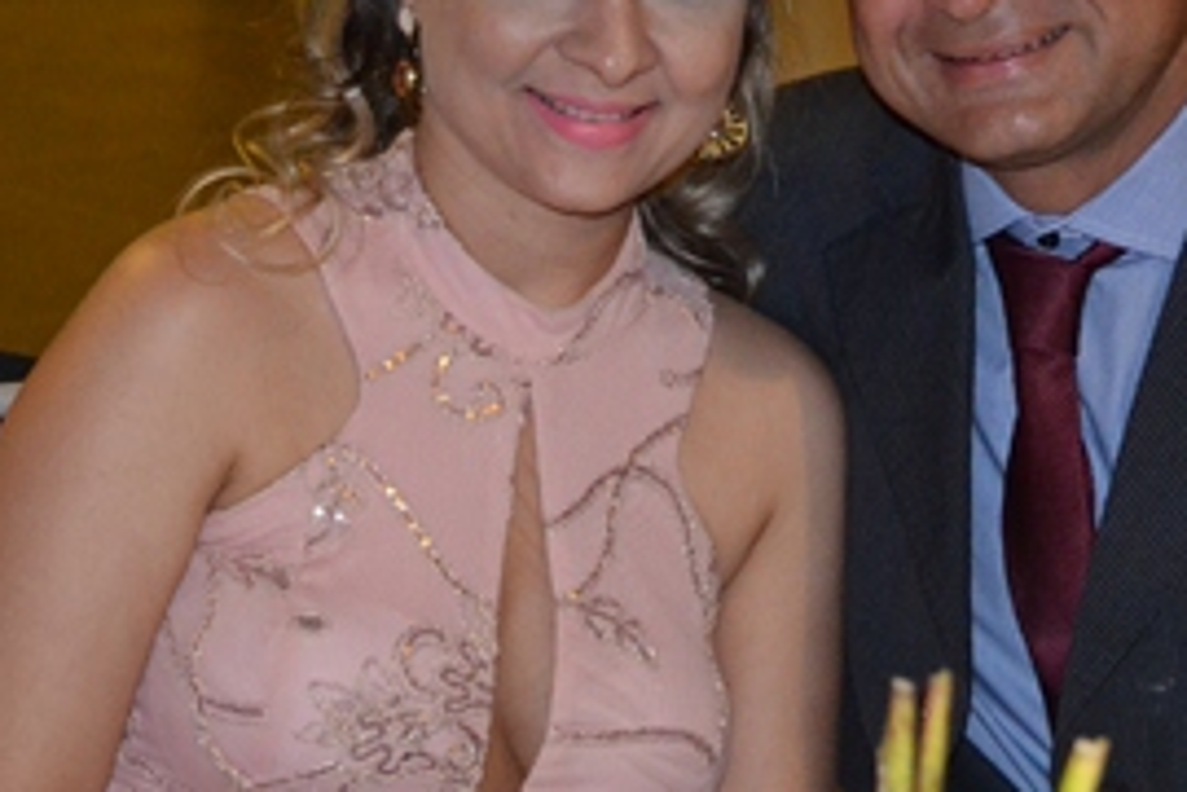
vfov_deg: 11.3
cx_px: 985
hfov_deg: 16.8
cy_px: 420
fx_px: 3989
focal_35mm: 121
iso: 3200
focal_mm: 34
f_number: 5
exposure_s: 1/60
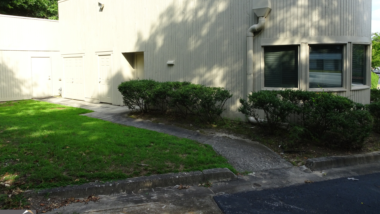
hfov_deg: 69.9
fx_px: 272
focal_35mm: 27
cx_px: 188
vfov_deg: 42.5
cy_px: 77
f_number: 3.5
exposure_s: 1/320
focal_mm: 4.1
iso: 80
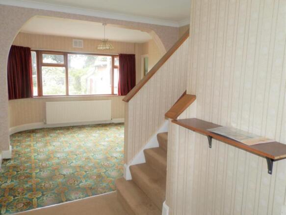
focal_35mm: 25
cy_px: 108
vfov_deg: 54.9
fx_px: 207
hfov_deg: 69.4
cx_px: 143
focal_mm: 4.5
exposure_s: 1/30
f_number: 3.1
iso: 80
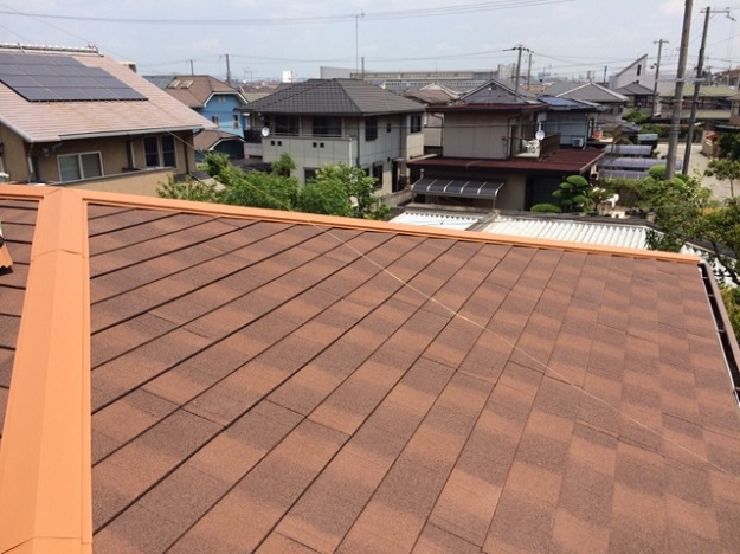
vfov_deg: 46.8
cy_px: 277
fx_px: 641
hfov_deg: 60.0
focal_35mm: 30
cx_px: 370
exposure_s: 1/2160
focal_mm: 4.12
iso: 40
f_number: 2.2
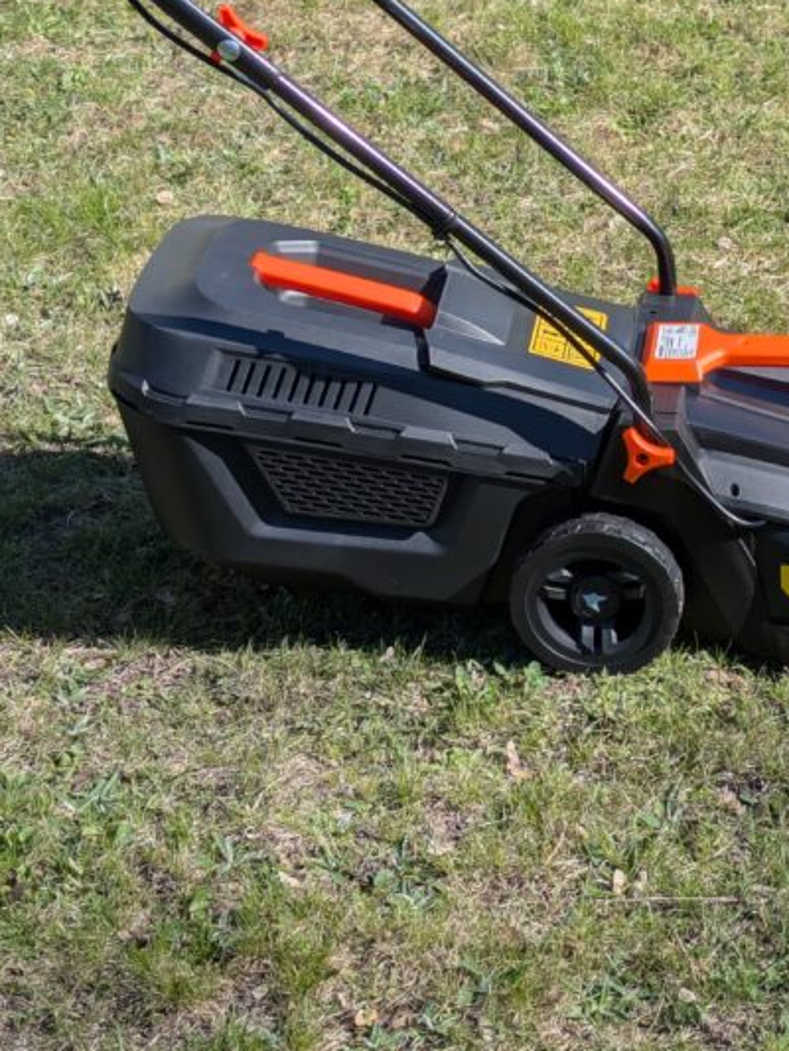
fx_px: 2977
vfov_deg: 19.9
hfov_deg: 15.0
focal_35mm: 98
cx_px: 679
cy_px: 299
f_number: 1.89
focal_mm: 5.43
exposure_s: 1/1969
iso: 40
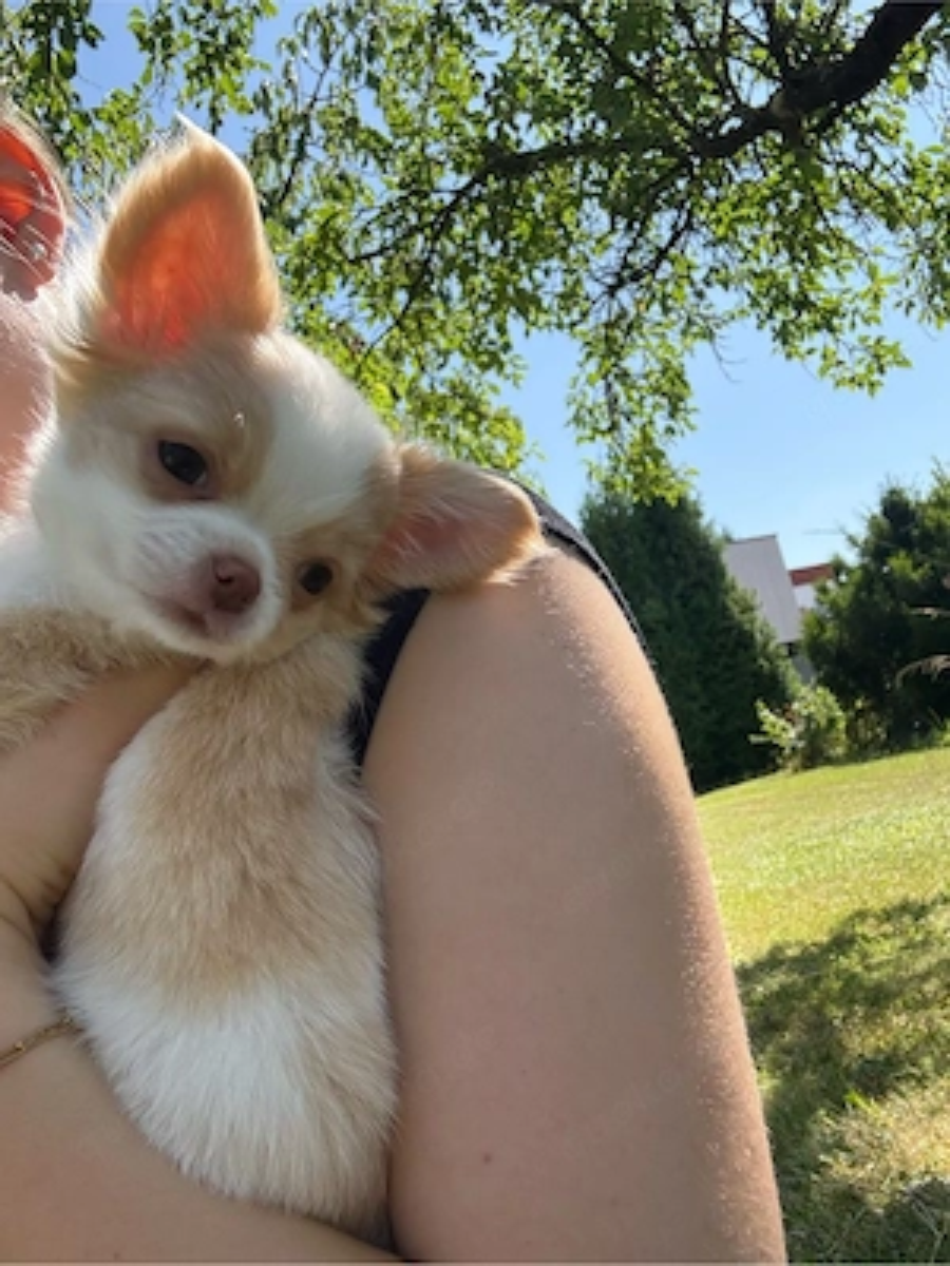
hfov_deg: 46.8
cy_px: 633
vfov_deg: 60.0
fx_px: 1098
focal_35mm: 30
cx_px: 475
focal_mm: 2.69
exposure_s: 1/557
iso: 40
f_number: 1.9
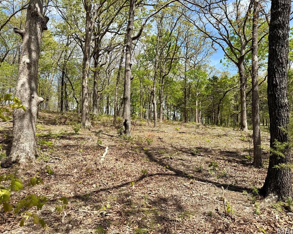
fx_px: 225
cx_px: 146
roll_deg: +0.6
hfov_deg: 66.0
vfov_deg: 54.9
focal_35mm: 26
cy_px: 116
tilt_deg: +4.7
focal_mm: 6.76
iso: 80
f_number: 1.78
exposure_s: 1/2907
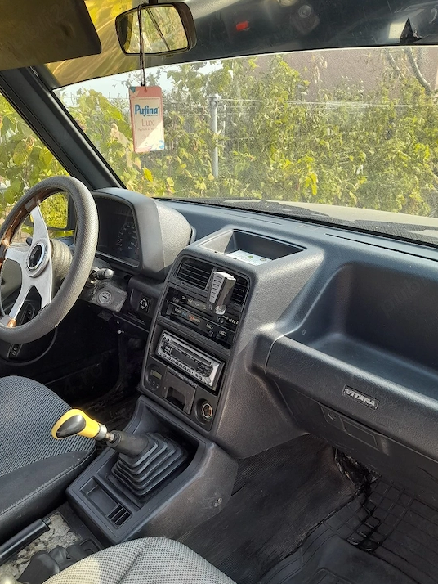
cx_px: 210
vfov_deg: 63.4
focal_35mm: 28
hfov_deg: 49.8
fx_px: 472
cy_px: 294
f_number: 2
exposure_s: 1/100
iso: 25
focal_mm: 4.6
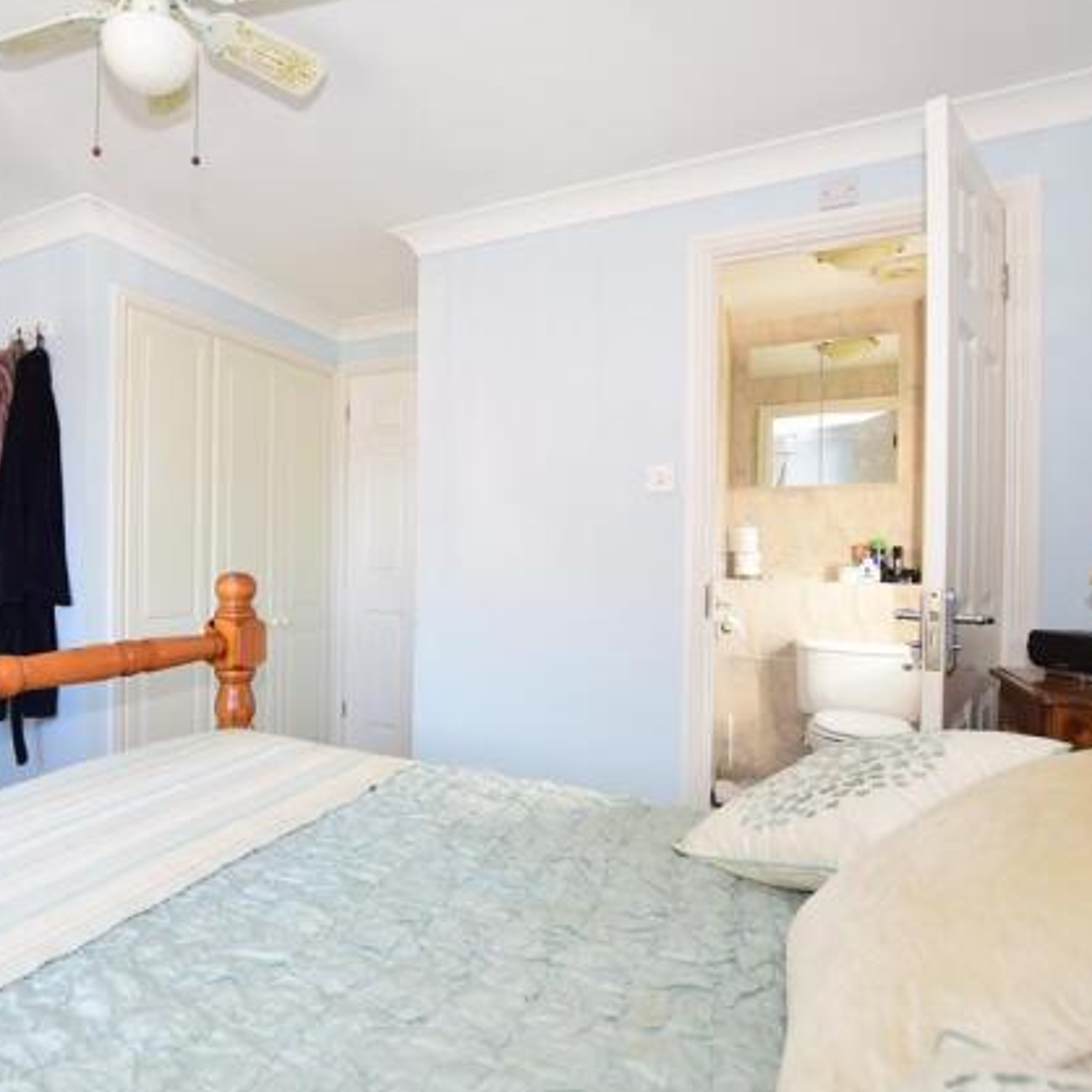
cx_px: 358
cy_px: 553
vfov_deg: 74.8
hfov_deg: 72.4
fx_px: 714
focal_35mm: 20
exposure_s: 1/40
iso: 400
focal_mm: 10
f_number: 4.5
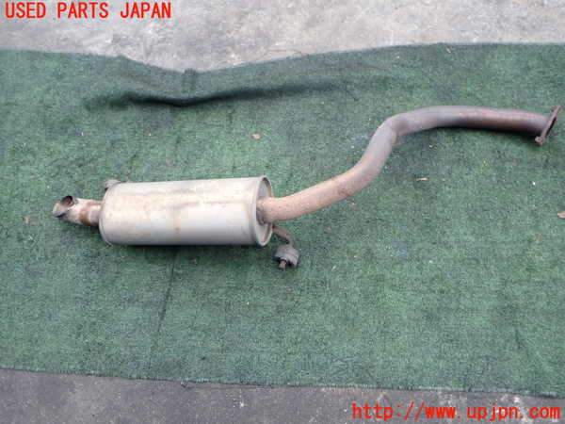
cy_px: 212
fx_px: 490
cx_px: 282
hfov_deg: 60.0
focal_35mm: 30
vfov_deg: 46.8
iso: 100
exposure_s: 1/200
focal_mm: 5.4
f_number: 2.3
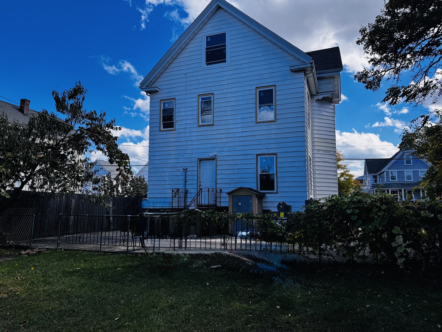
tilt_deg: +6.1
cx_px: 221
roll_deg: -0.1
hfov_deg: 71.6
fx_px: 306
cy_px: 166
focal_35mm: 24
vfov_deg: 56.8
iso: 80
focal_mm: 6.76
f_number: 1.78
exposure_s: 1/2415
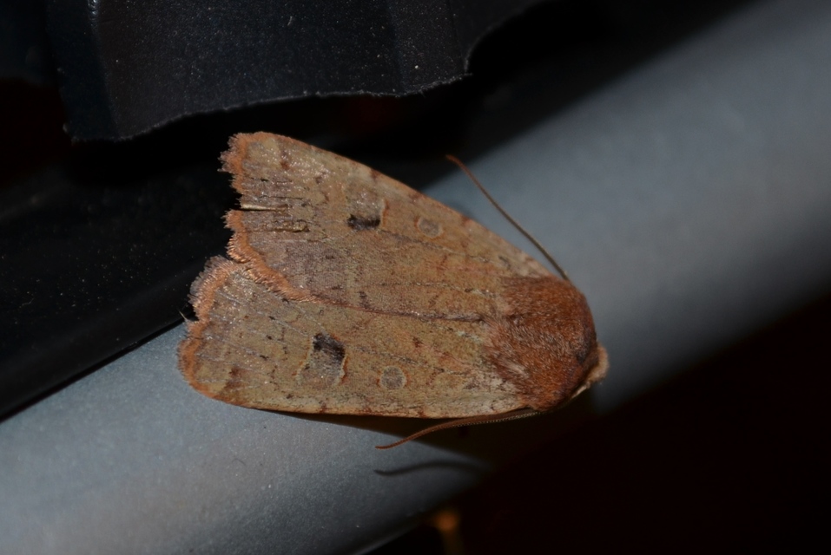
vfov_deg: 16.6
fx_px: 1906
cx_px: 416
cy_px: 278
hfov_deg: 24.6
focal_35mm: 82
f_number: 5.6
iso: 200
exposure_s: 1/125
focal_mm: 55
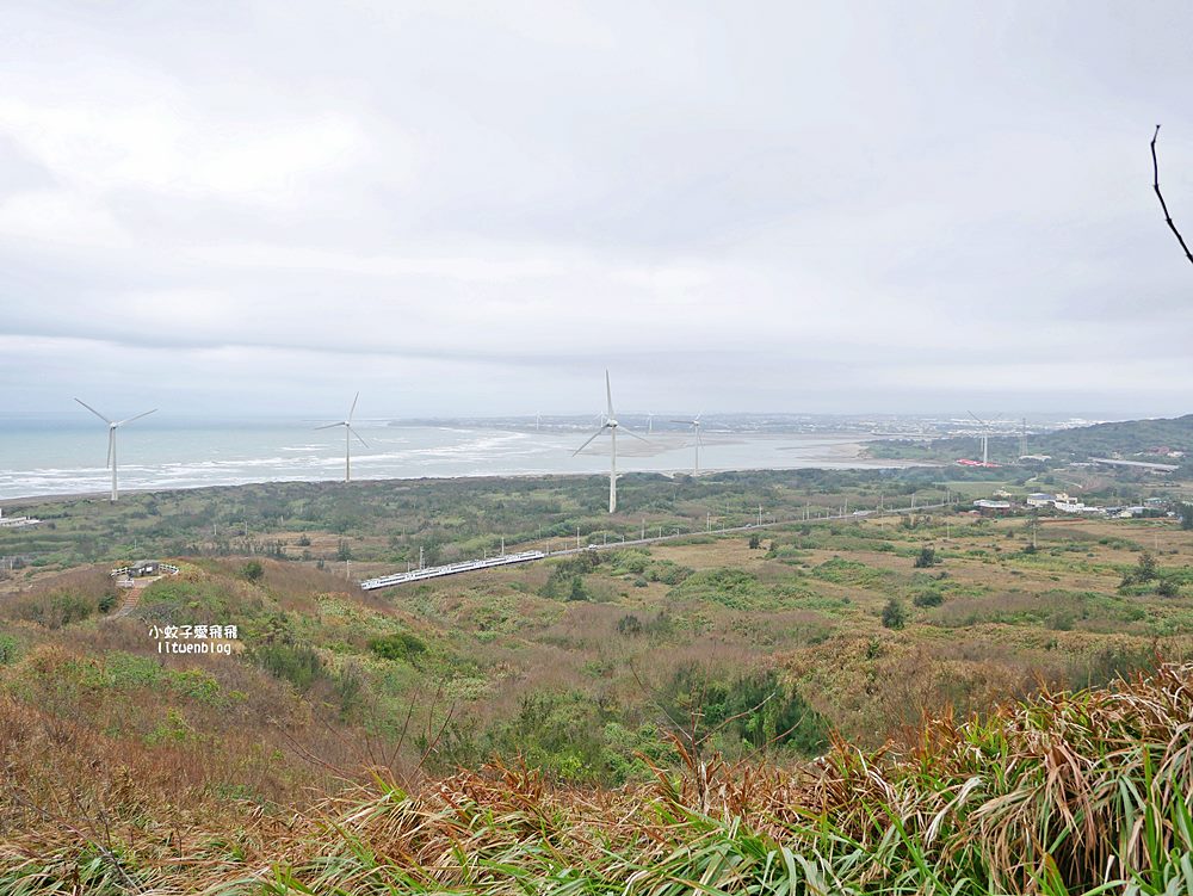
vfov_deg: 49.8
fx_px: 965
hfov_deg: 63.4
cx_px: 596
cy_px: 448
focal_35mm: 28
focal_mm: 14
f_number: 3.5
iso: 200
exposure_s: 1/800
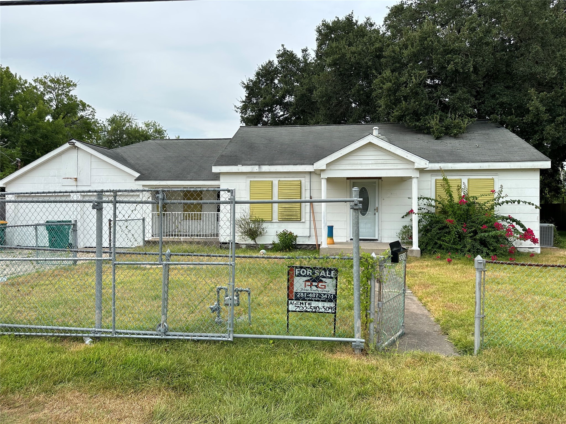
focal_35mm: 24
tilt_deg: -0.4
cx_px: 283
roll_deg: -0.4
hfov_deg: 71.6
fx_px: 392
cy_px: 212
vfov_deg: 56.8
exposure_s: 1/2732
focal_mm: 6.86
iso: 80
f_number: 1.78
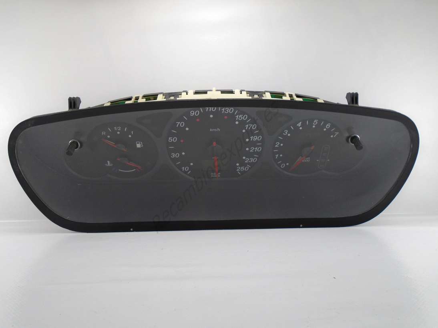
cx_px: 219
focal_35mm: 26
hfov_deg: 67.3
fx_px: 329
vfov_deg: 53.0
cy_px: 164
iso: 100
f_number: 3.2
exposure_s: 1/80
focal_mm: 4.6
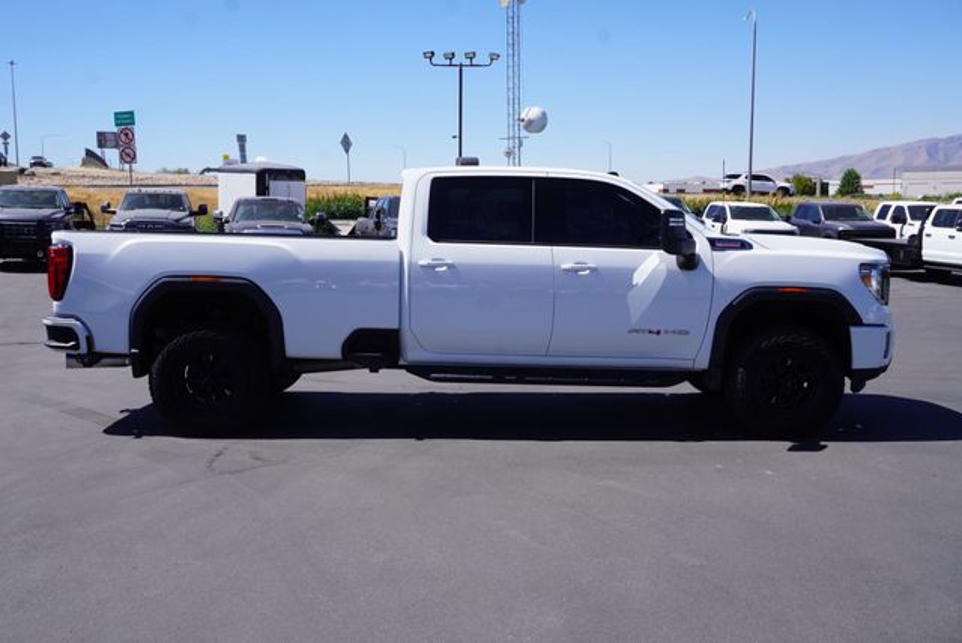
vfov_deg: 36.9
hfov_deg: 53.1
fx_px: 963
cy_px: 322
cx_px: 481
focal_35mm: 36
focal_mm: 24
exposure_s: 1/160
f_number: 11
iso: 100
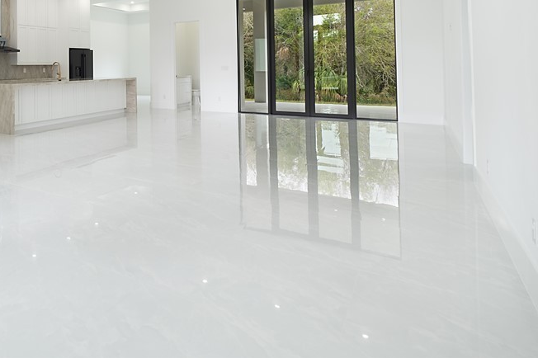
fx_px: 373
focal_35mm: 25
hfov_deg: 68.2
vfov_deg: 47.8
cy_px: 61
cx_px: 154
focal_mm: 10
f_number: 4
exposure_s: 1/20
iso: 160
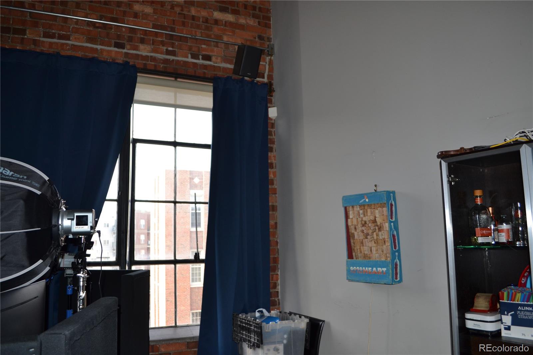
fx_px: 400
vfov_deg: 47.9
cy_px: 178
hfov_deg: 67.4
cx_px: 266
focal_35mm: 27
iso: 200
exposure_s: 1/125
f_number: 4
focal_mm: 18
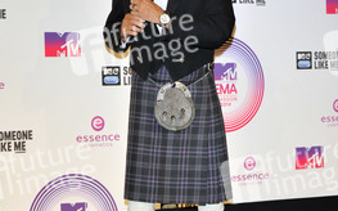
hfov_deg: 16.8
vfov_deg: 10.5
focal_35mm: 124
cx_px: 170
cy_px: 109
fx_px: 1142
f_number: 7.1
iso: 800
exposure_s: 1/250
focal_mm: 80
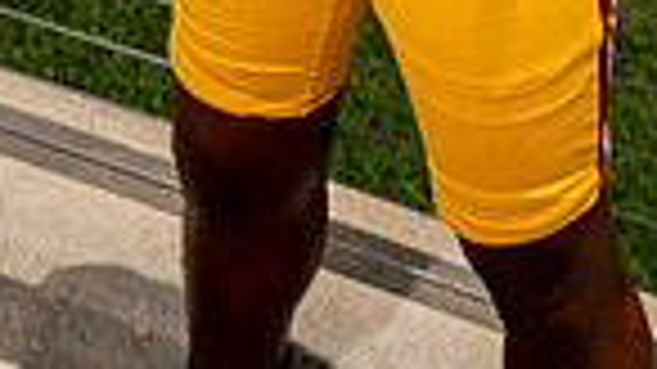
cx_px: 328
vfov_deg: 7.4
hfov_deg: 14.1
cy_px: -585
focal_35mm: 152
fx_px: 2647
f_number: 7.1
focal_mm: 47
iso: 100
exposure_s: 1/250
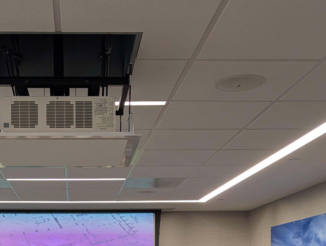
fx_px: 547
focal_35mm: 58
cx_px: 98
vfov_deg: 23.5
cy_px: 281
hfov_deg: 32.8
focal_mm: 6.9
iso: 123
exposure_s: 1/300
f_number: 1.68
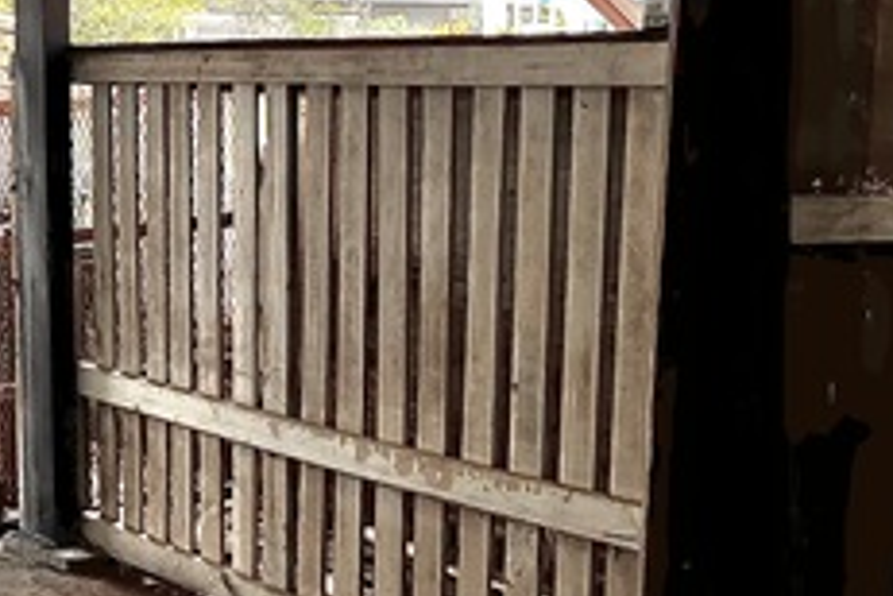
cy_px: 197
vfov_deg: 18.1
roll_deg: -0.2
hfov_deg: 23.7
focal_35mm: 75
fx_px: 1860
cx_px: -271
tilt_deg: -4.0
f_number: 1.6
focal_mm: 5.1
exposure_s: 1/569
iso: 50
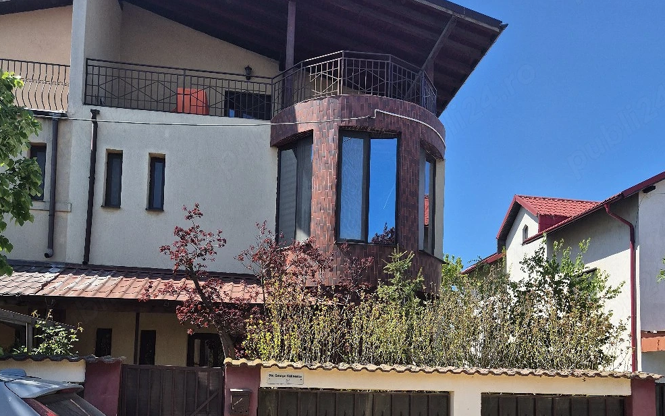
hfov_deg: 58.1
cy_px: 320
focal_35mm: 33
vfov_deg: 37.3
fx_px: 598
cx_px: 333
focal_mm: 5.4
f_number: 1.8
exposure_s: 1/1429
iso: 25
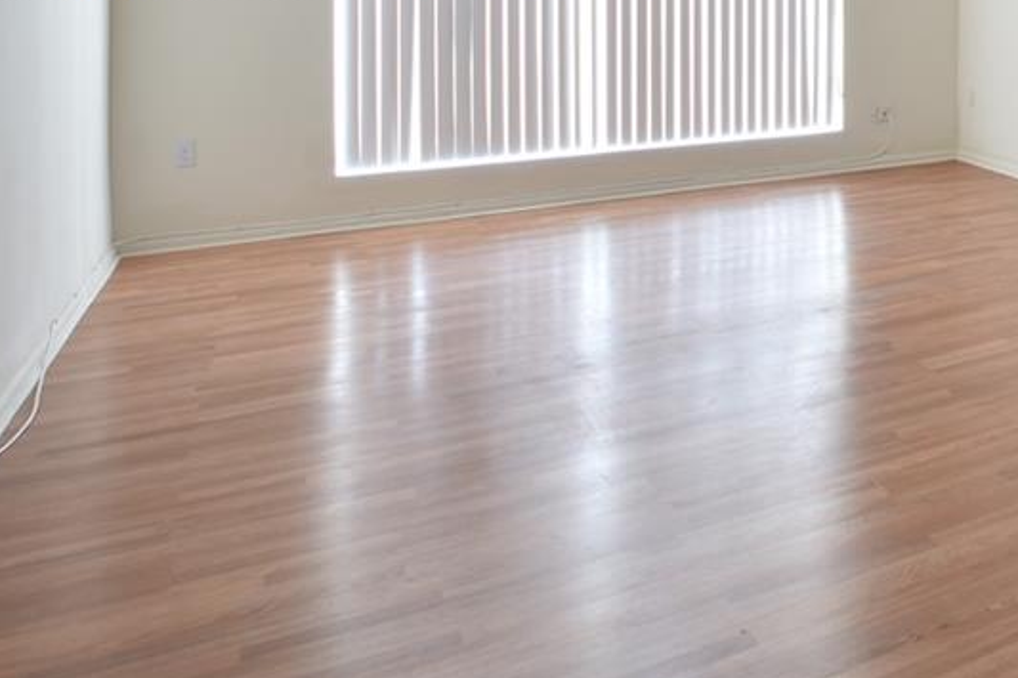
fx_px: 1018
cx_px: 1299
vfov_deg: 33.3
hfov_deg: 36.5
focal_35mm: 36
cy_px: -21
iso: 100
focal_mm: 8
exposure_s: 2
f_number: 4.5
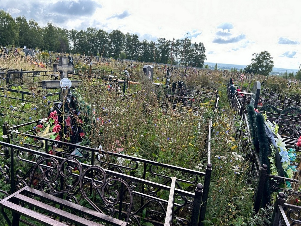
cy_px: 113
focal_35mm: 26
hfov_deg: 67.3
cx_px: 150
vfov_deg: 53.1
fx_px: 226
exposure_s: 1/924
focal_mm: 5.7
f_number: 1.5
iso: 50
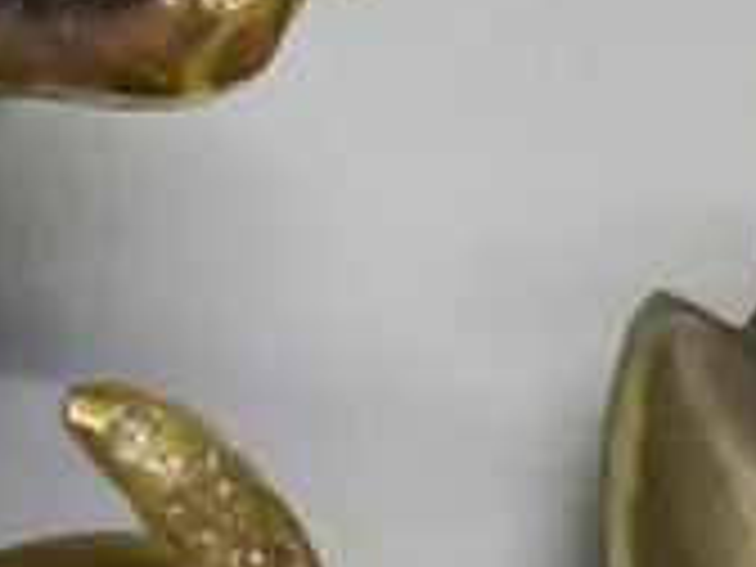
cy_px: -99
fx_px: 5853
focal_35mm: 268
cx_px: 166
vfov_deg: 5.5
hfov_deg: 7.4
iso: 3200
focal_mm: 22
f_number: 5.6
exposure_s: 1/200
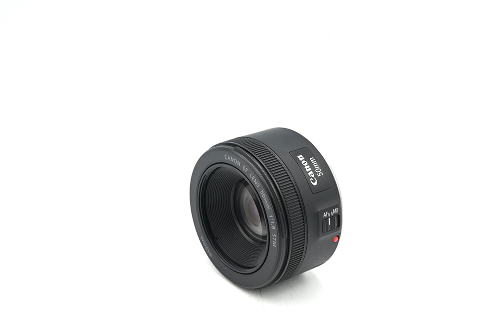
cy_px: 160
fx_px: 1000
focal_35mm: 75
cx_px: 240
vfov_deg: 18.2
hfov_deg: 27.0
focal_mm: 75
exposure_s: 1/13
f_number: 14
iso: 100
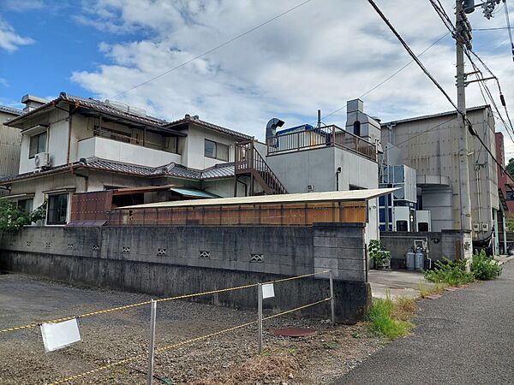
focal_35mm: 24
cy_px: 192
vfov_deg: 56.8
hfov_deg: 71.6
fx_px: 356
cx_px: 257
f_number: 1.8
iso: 40
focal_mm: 5.23
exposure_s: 1/1644
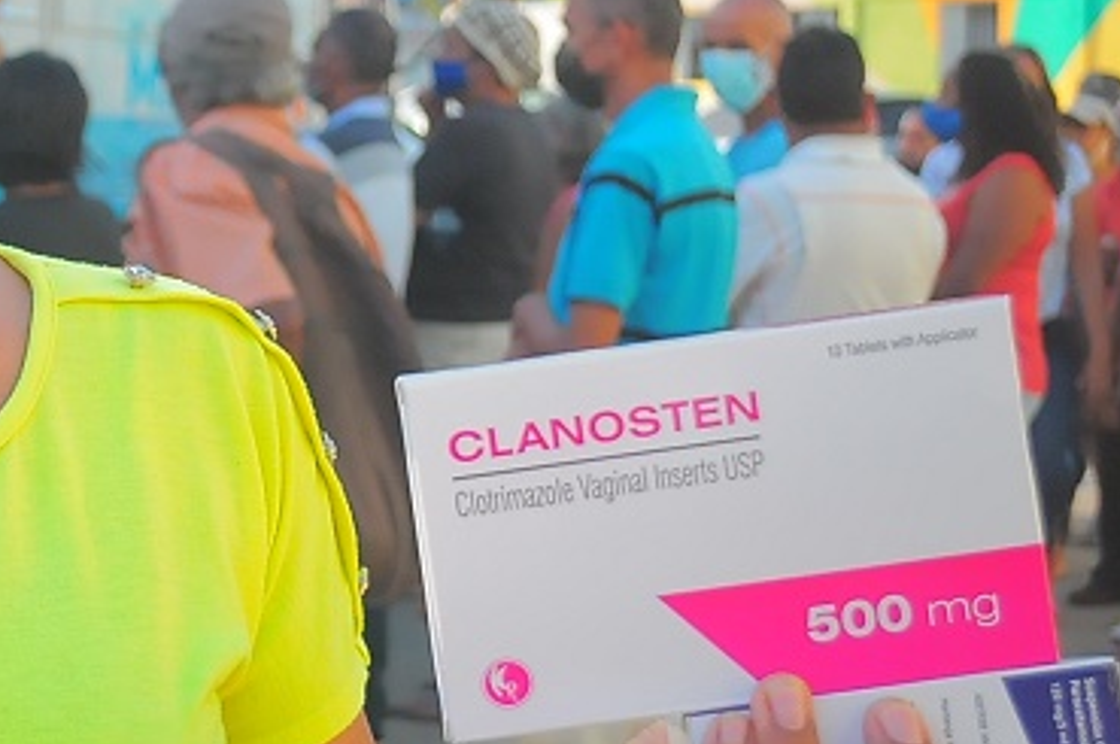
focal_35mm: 95
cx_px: -103
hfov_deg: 20.5
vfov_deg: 14.3
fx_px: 2952
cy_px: 208
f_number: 4.2
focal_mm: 26
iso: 1250
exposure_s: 1/2000
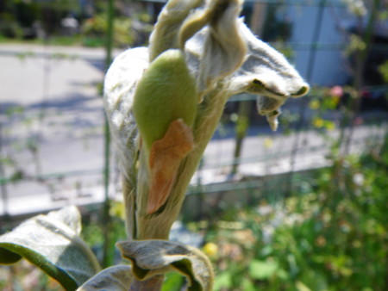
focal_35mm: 34
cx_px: 194
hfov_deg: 53.9
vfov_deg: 41.8
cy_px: 146
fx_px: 381
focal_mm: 6.1
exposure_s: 1/160
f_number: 4.6
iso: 50
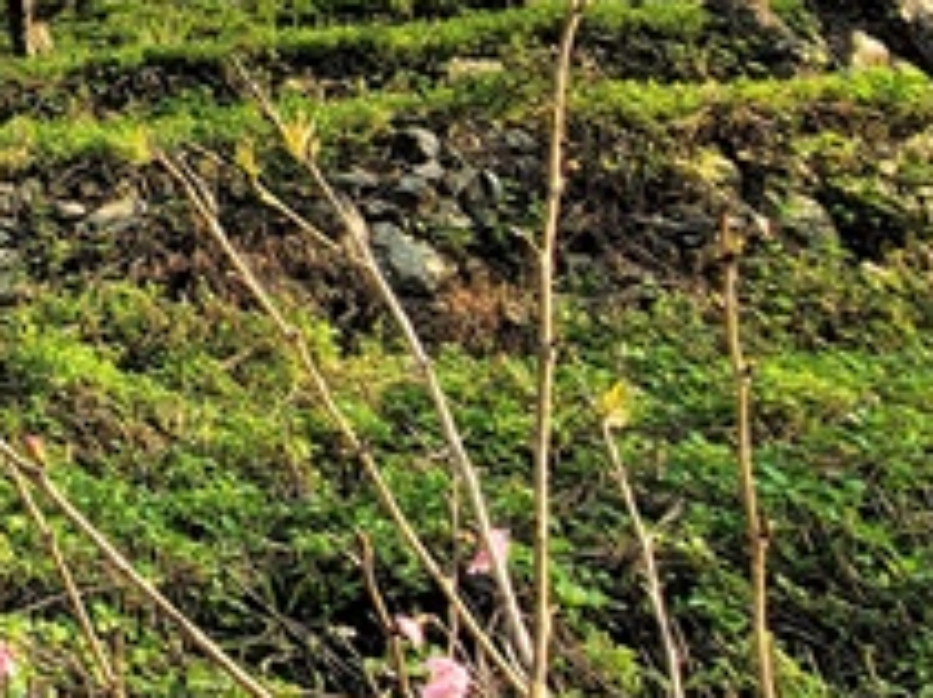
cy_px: -182
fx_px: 1669
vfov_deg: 21.6
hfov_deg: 22.1
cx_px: -658
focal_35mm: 62
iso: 50
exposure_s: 1/418
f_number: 2.2
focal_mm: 2.2
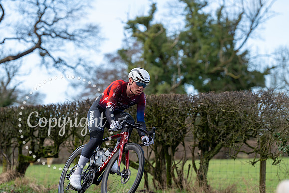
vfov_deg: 10.8
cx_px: 144
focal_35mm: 127
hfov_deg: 16.1
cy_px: 96
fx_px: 1020
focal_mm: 127
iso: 320
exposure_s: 1/1000
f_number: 3.5
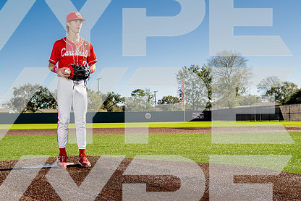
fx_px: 385
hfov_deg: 42.4
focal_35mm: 46
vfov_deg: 29.3
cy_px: 106
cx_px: 111
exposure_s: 1/1000
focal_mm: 33
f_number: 3.5
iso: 100
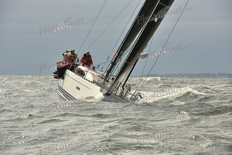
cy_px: 78
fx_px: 1128
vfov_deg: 7.9
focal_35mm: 175
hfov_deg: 11.7
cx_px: 116
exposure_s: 1/1600
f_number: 10
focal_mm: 175
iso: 320
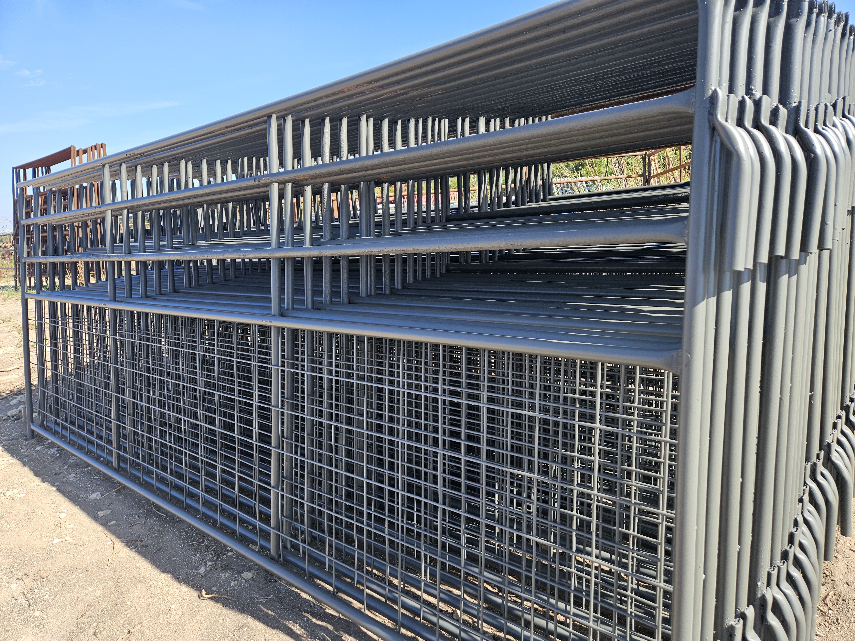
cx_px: 428
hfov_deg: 73.9
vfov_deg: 58.9
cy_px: 320
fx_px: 568
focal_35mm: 23
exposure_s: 1/2000
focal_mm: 5.4
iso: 80
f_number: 1.8
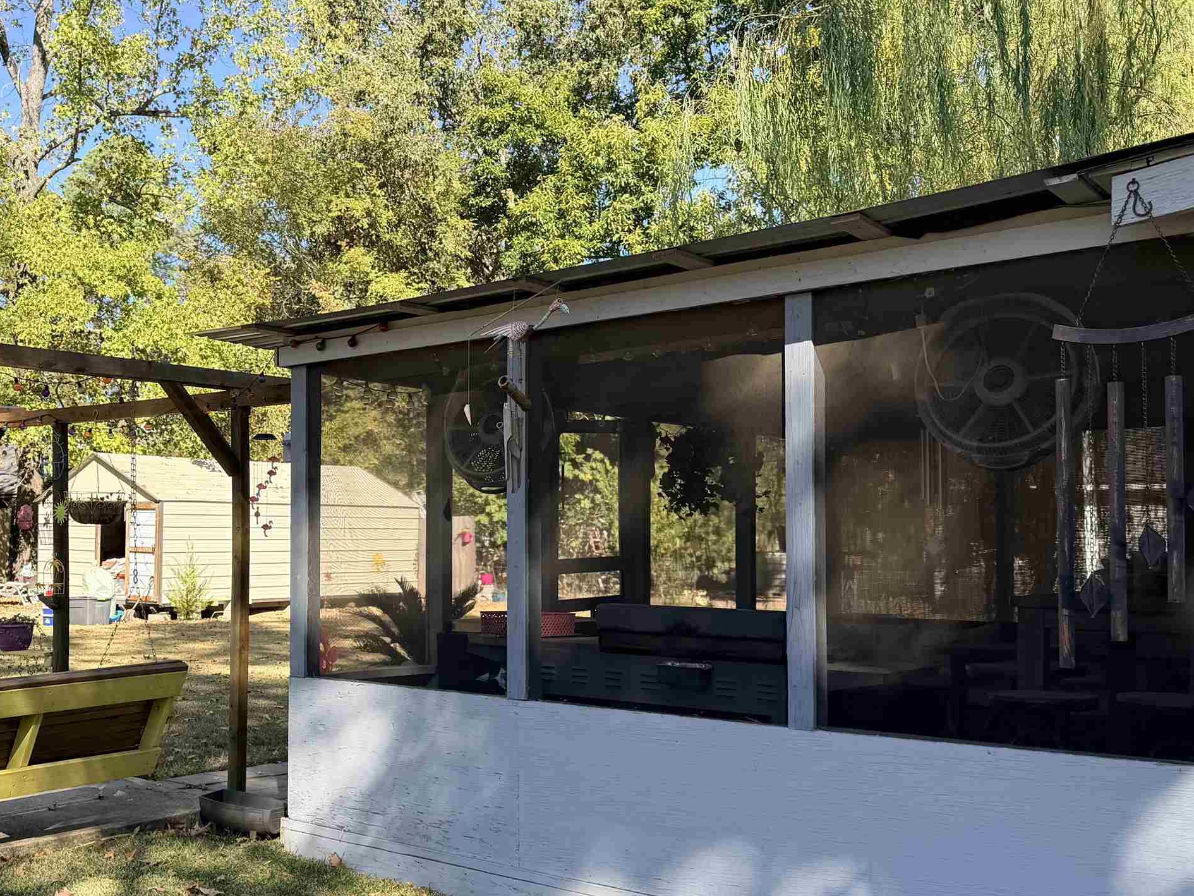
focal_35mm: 39
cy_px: 503
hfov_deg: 46.4
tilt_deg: +1.7
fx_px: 1345
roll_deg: +0.0
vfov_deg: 36.8
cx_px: 317
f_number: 1.78
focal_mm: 6.76
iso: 80
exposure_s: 1/1292
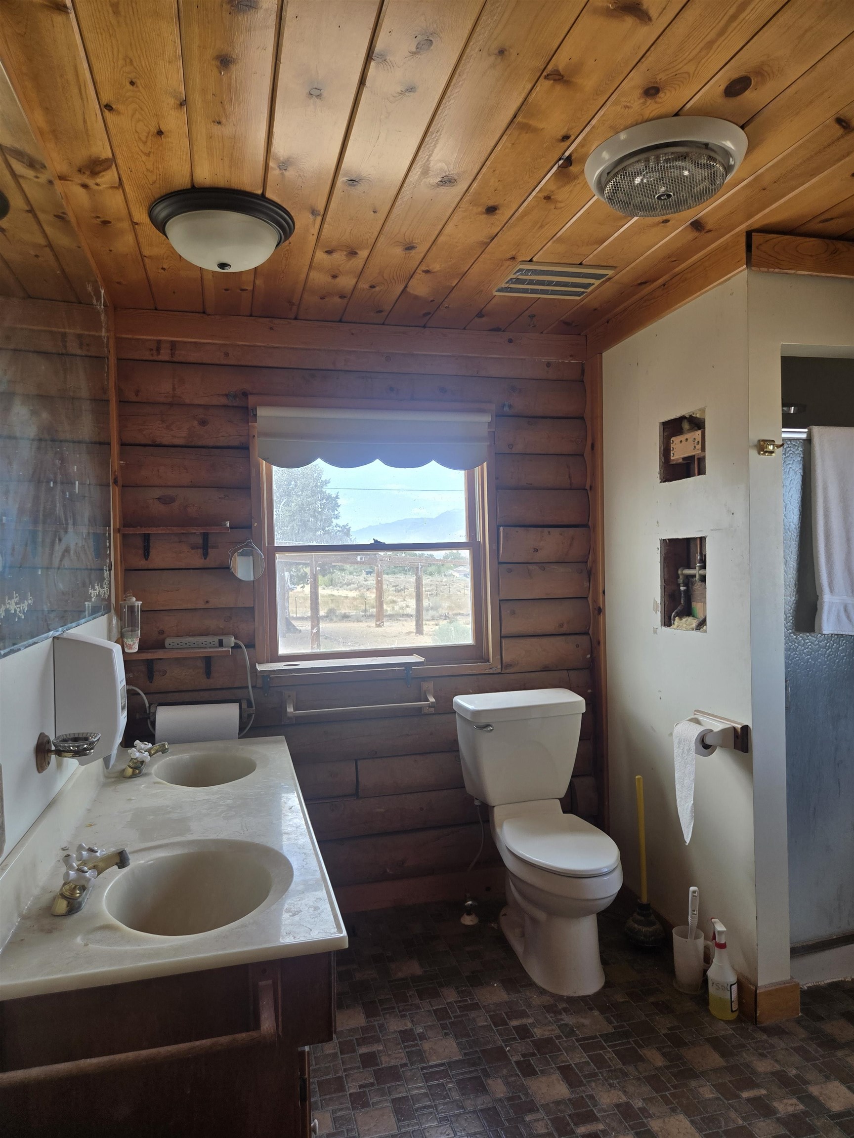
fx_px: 757
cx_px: 427
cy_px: 569
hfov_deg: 58.9
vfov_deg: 73.9
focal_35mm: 23
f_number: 1.8
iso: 64
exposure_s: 1/180
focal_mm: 5.4
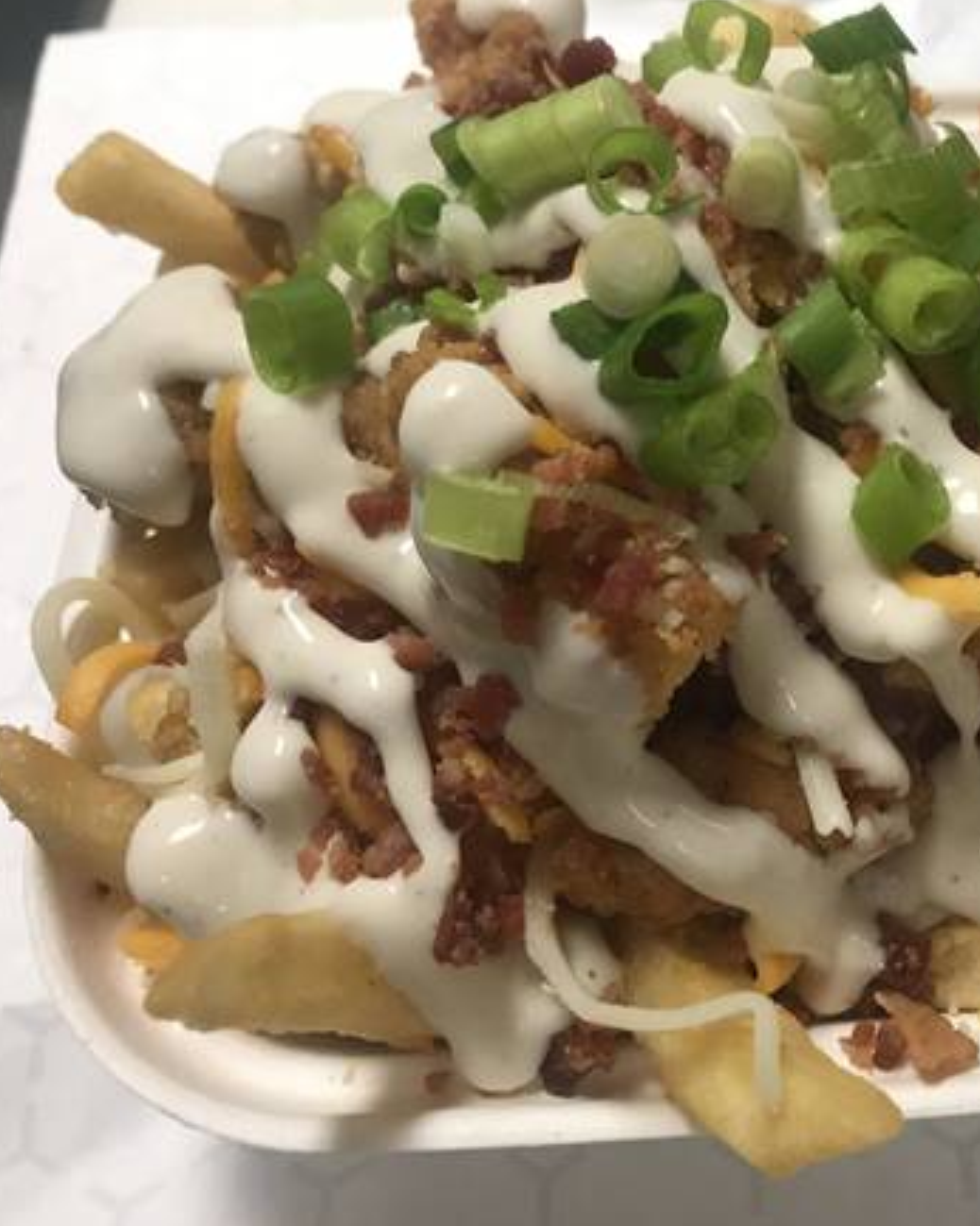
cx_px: 765
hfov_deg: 38.8
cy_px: 612
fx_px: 1342
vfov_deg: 49.1
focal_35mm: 37
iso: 25
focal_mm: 3.99
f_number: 1.8
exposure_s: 1/30
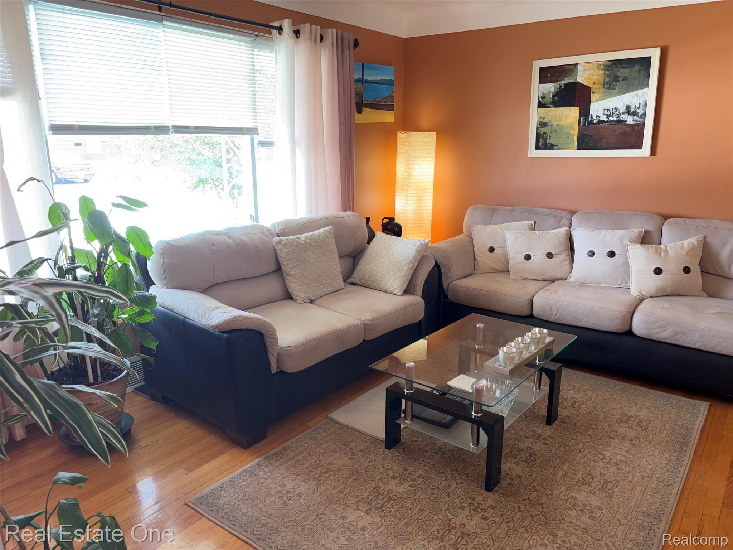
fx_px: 551
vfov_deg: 53.1
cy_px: 275
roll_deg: +0.0
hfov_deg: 67.3
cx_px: 366
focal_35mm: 26
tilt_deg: -14.1
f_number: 1.6
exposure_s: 1/30
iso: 32
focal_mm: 5.96
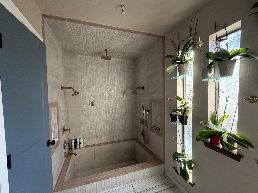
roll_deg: +1.2
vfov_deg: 81.7
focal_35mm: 15
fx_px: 112
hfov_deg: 98.2
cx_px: 128
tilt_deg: -4.3
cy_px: 102
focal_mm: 2.22
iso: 320
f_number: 2.2
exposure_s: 1/103
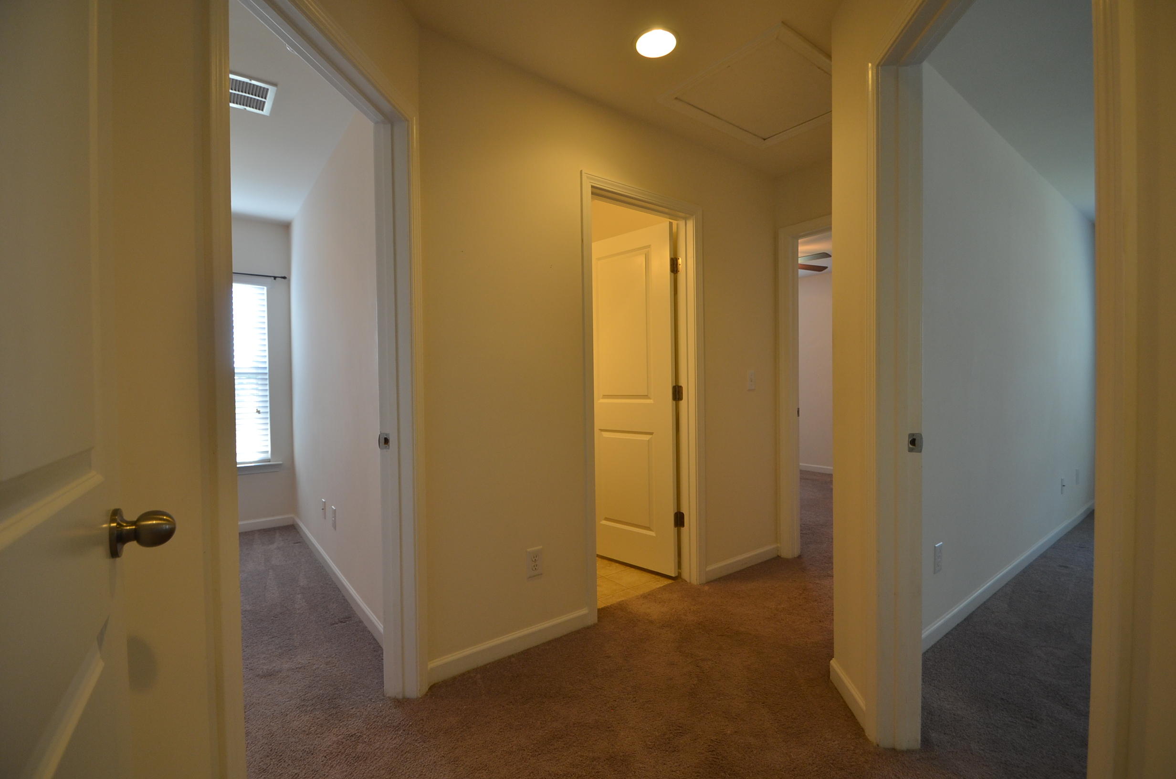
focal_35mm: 15
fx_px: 489
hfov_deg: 100.5
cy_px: 390
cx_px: 588
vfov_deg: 77.1
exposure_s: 1/60
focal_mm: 10
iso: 400
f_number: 4
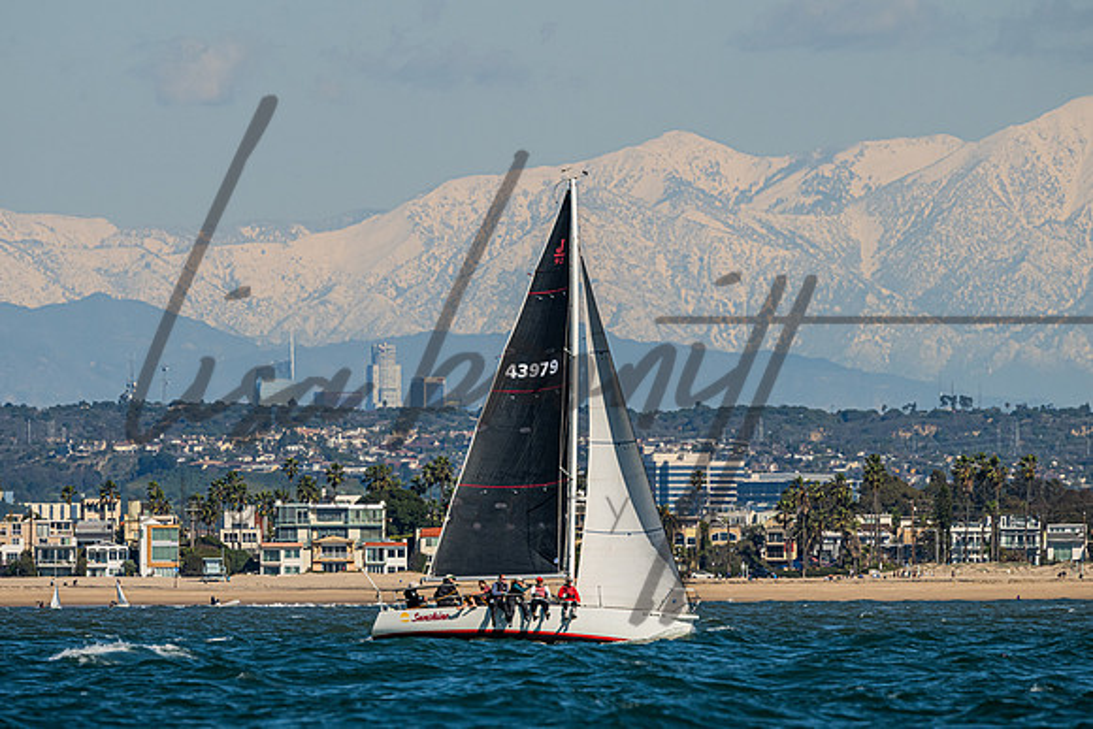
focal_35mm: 539
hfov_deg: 3.8
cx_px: 483
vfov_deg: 2.6
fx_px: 16373
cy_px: 329
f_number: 9
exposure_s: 1/2000
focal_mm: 400
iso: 400
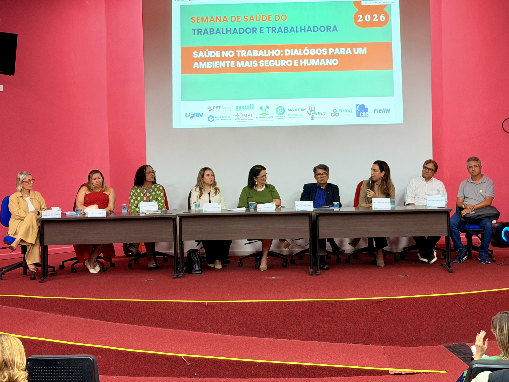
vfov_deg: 30.3
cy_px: 191
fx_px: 706
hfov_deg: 39.7
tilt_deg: -2.1
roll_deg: +0.2
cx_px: 254
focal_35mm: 48
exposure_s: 1/40
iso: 200
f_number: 1.78
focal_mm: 6.76
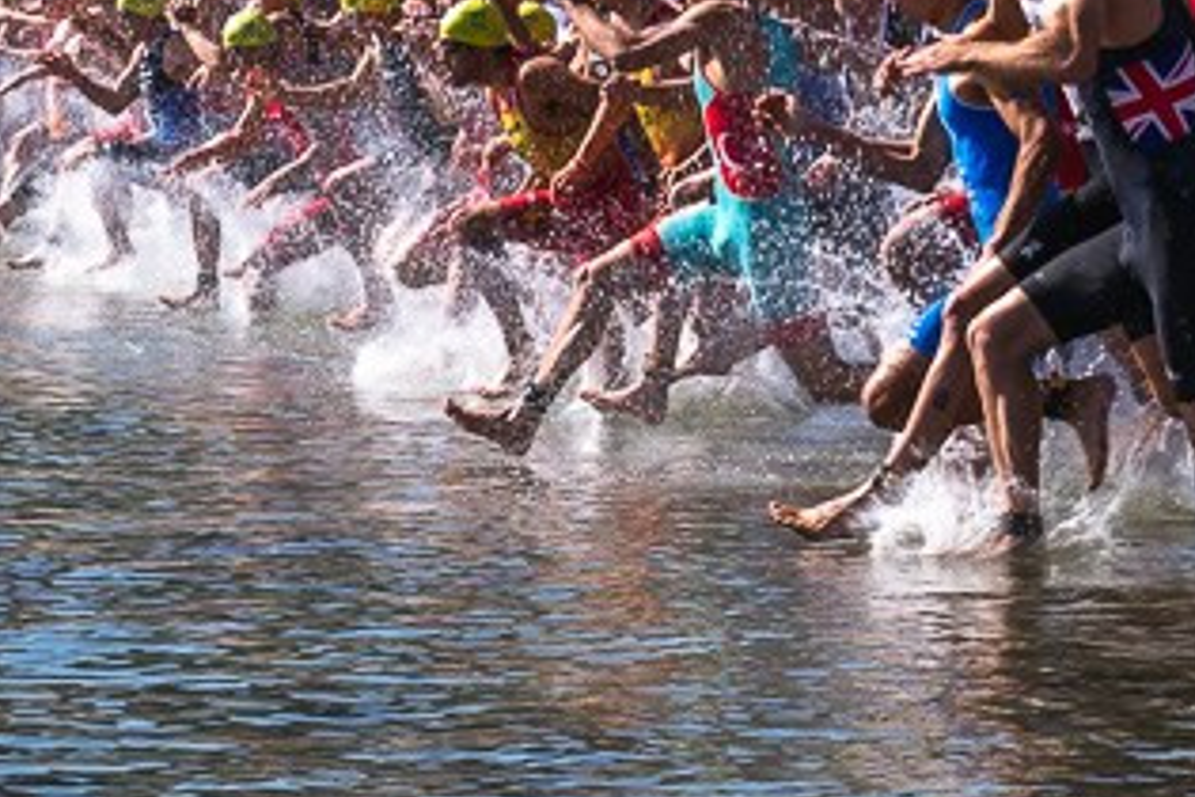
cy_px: -21
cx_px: 1085
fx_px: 9725
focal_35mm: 293
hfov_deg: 7.0
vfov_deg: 4.7
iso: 100
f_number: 9
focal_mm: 72
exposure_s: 1/500
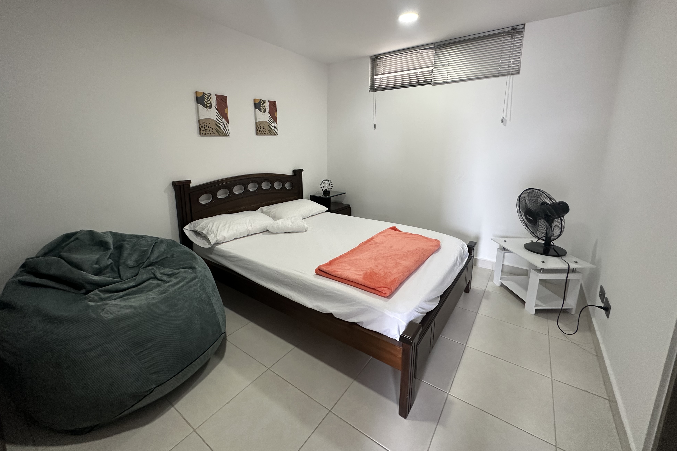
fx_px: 282
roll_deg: -0.7
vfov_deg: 77.0
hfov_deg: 100.4
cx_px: 330
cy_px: 199
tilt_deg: -9.9
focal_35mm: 15
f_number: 2.2
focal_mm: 2.22
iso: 200
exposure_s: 1/120
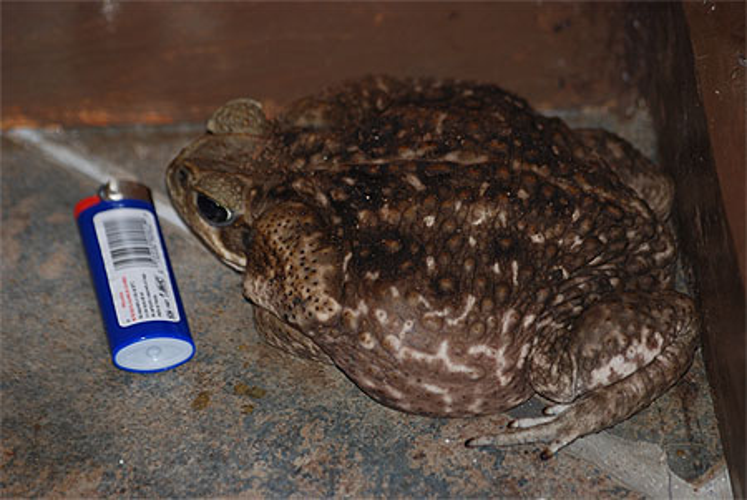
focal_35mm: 255
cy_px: 250
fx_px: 5296
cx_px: 374
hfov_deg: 8.1
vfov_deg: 5.4
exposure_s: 1/60
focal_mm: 170
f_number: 4.8
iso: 200
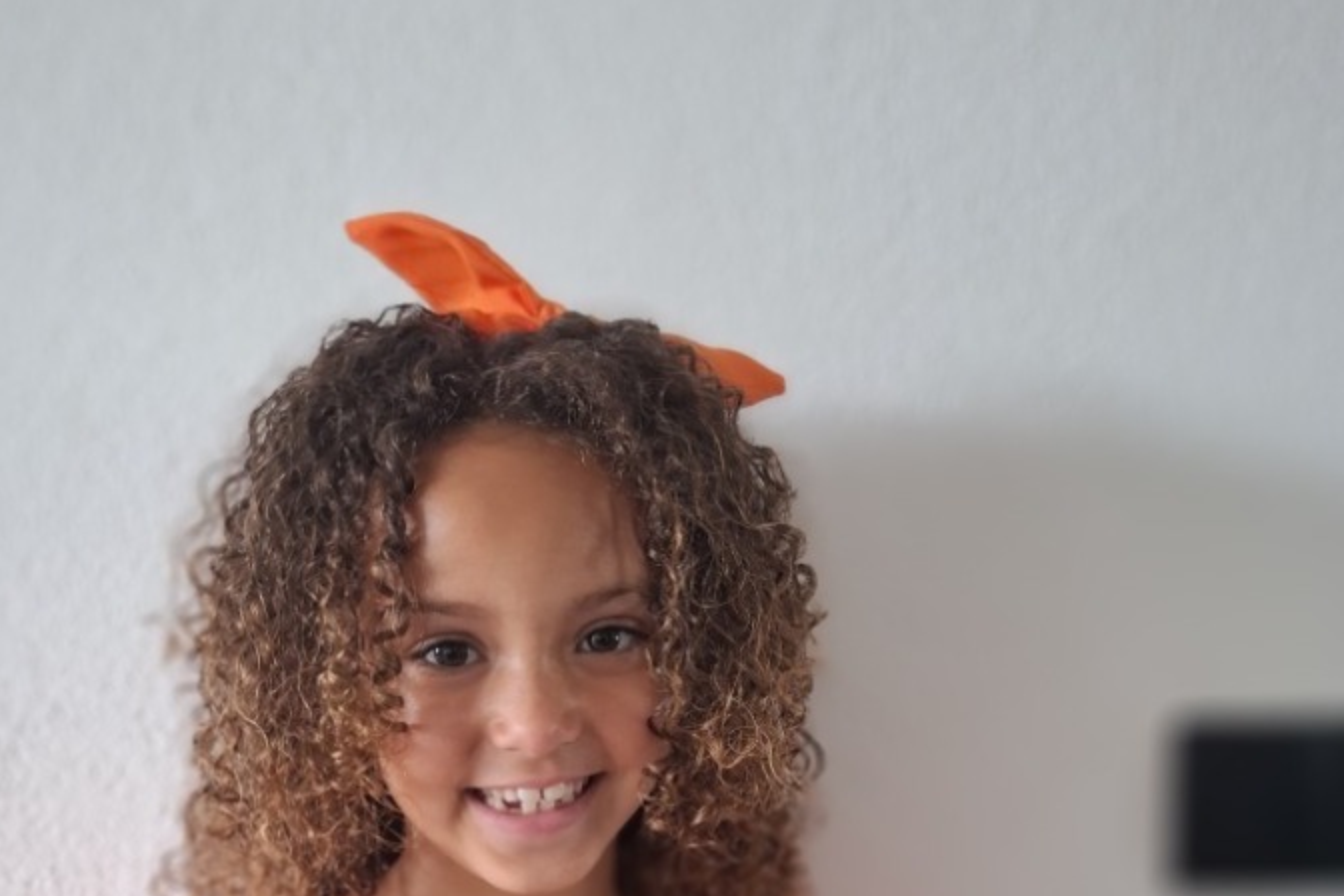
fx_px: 1419
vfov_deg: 33.3
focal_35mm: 38
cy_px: 803
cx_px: 592
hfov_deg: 50.6
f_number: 1.8
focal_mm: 5.54
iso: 320
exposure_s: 1/33
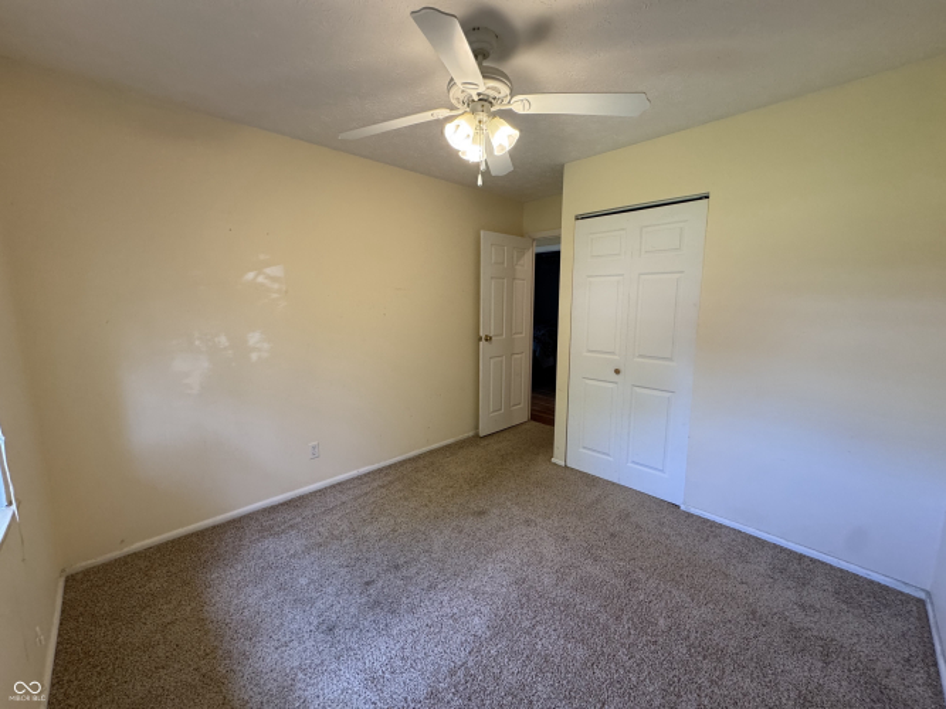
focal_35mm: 14
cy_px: 354
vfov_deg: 85.7
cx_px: 473
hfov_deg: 102.1
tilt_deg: -10.0
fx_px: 383
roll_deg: -0.2
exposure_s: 1/120
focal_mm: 2.22
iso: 250
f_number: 2.2
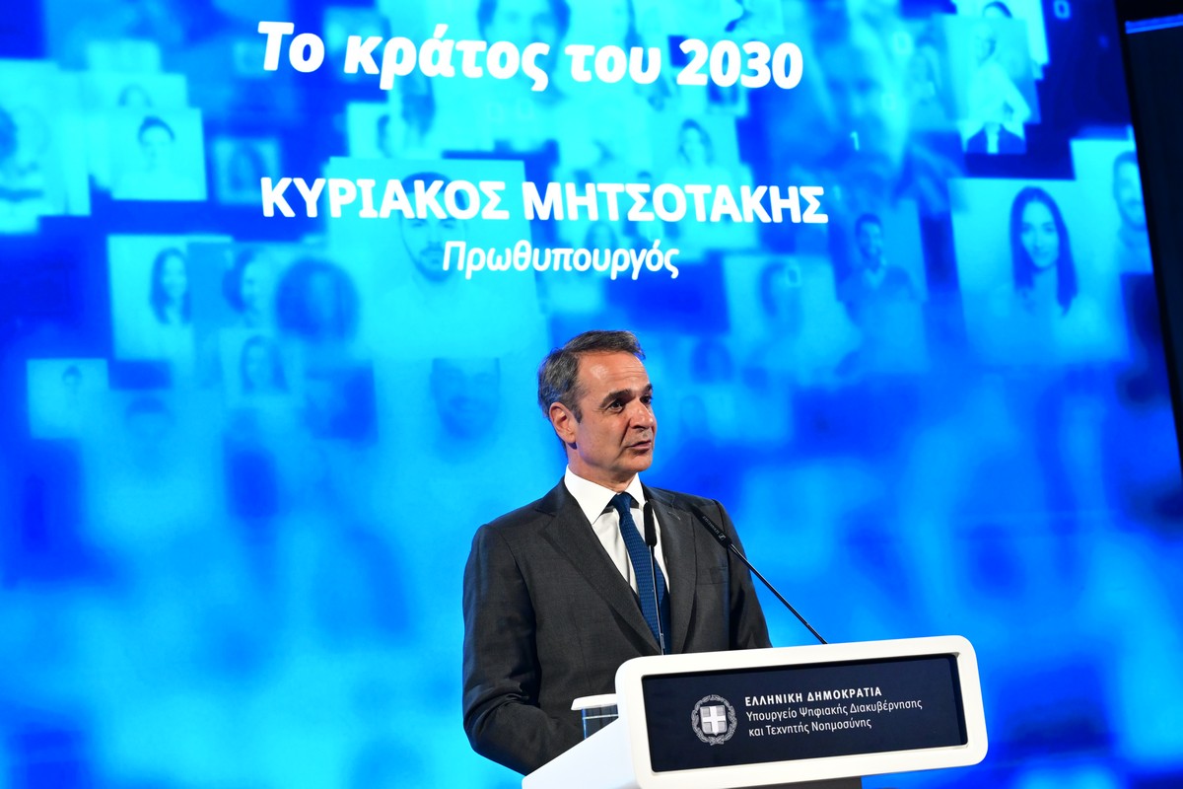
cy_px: 394
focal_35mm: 74
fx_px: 2432
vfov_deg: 18.4
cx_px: 592
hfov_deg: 27.3
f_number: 5.6
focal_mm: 74
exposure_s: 1/320
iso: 8000
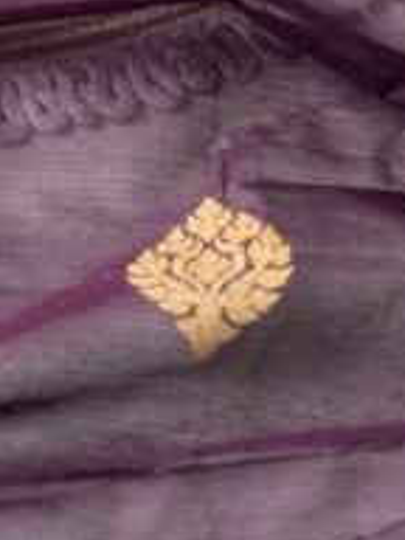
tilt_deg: -39.4
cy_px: -256
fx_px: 1560
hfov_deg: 14.4
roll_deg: +3.6
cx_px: -59
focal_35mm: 100
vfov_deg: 17.7
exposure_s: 1/251
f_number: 1.78
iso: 64
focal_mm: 6.76
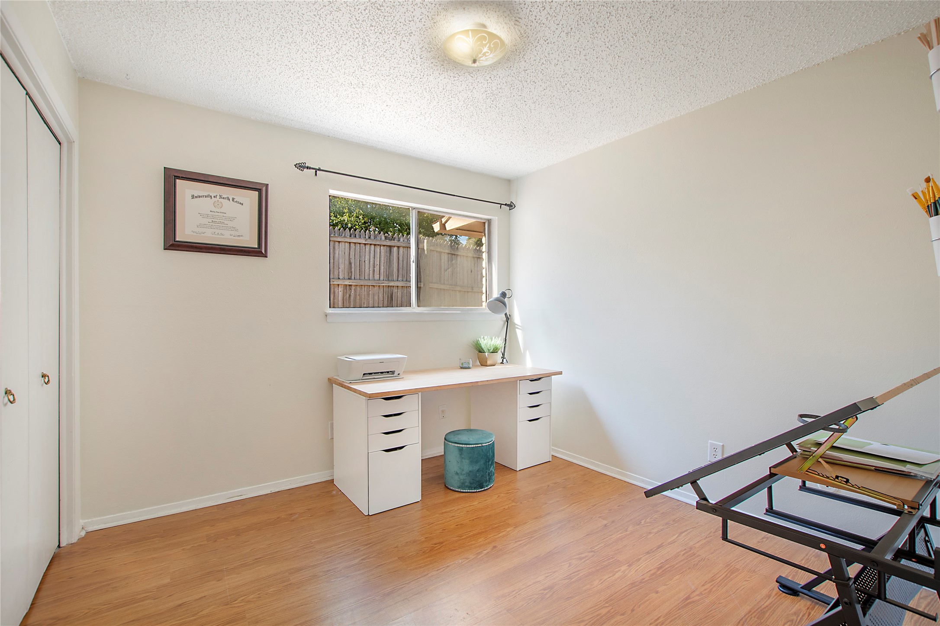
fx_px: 392
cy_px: 313
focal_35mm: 15
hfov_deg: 100.4
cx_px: 470
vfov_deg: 77.3
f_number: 6.3
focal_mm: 10
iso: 100
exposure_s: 1/125
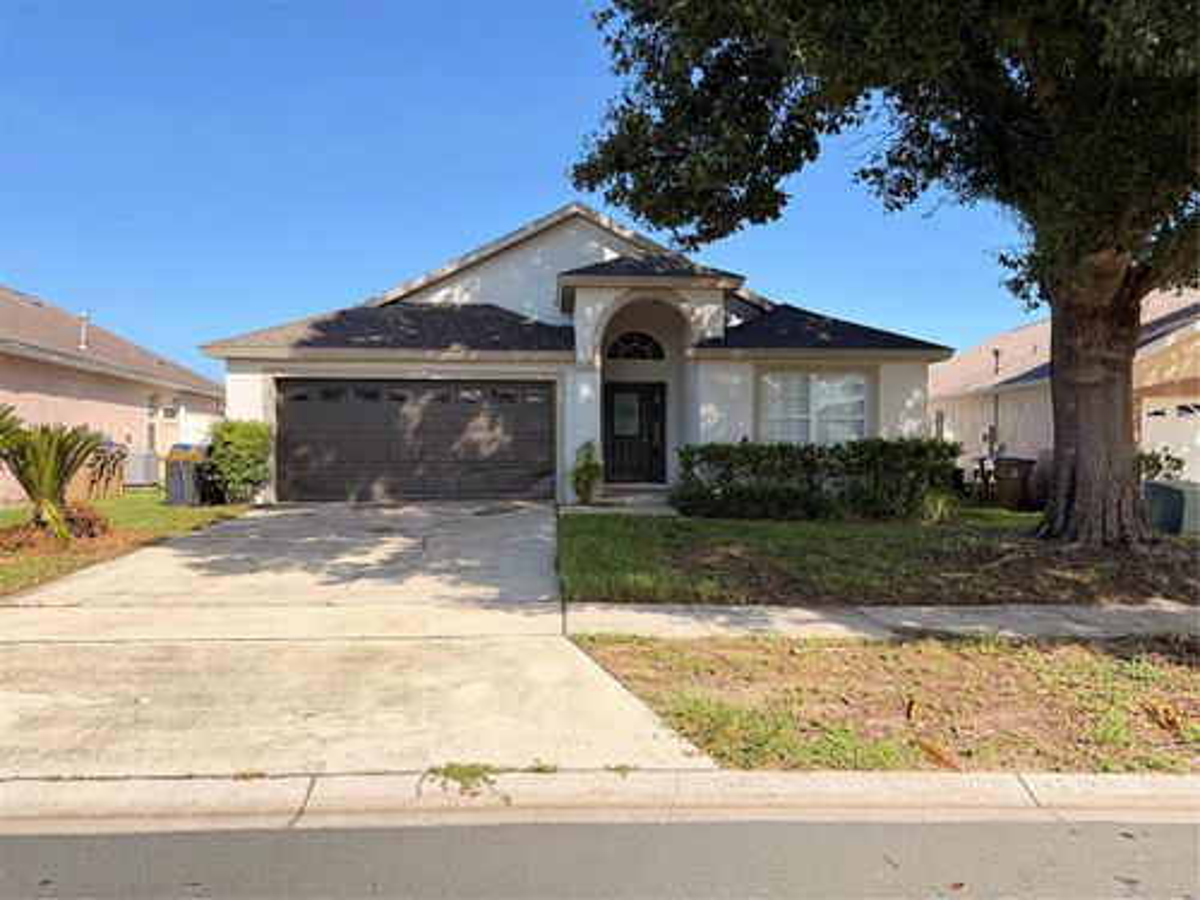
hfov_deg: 71.6
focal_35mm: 24
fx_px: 832
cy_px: 450
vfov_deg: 56.8
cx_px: 600
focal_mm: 6.76
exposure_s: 1/2611
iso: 100
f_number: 1.78
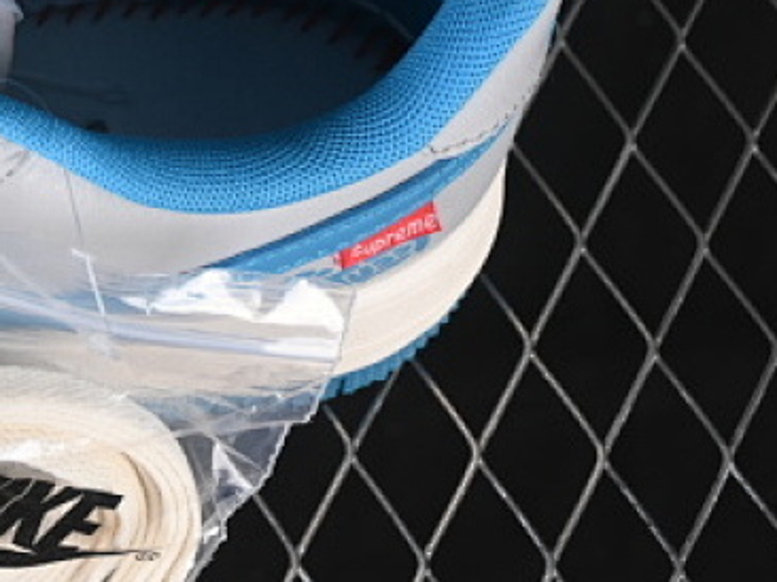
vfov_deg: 6.9
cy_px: -164
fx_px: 4778
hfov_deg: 9.1
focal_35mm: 213
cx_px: -280
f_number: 7.1
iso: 160
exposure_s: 1/80
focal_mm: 50
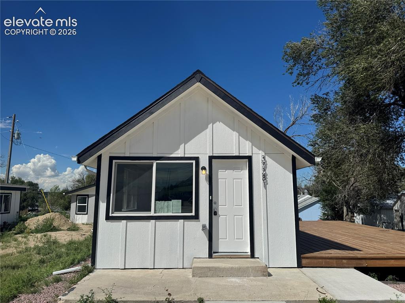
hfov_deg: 71.6
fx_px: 281
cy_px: 152
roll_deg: -0.1
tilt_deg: +8.8
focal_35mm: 24
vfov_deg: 56.8
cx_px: 202
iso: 80
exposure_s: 1/9009
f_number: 1.78
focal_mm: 6.76
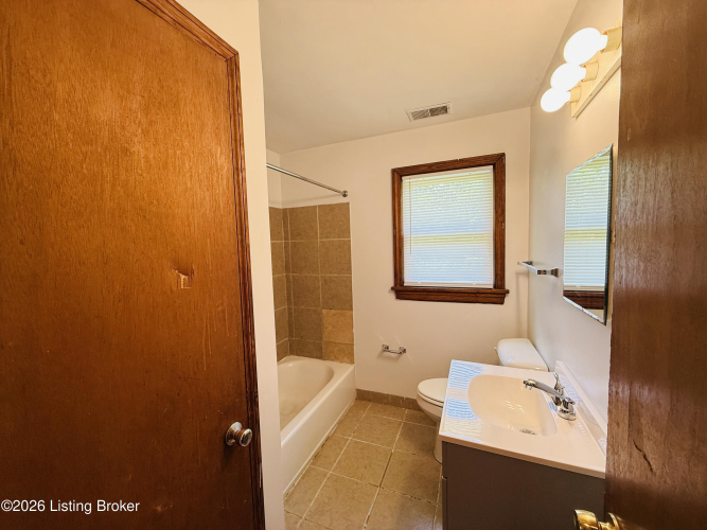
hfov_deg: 102.1
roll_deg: +1.8
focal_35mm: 14
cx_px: 354
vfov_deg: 85.7
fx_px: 286
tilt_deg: -3.7
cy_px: 265
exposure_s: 1/120
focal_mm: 2.22
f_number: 2.2
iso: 200
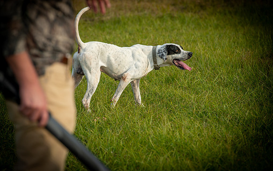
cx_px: 137
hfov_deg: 10.2
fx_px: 1525
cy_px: 83
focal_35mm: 205
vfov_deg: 6.4
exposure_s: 1/400
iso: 100
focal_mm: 200
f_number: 5.6
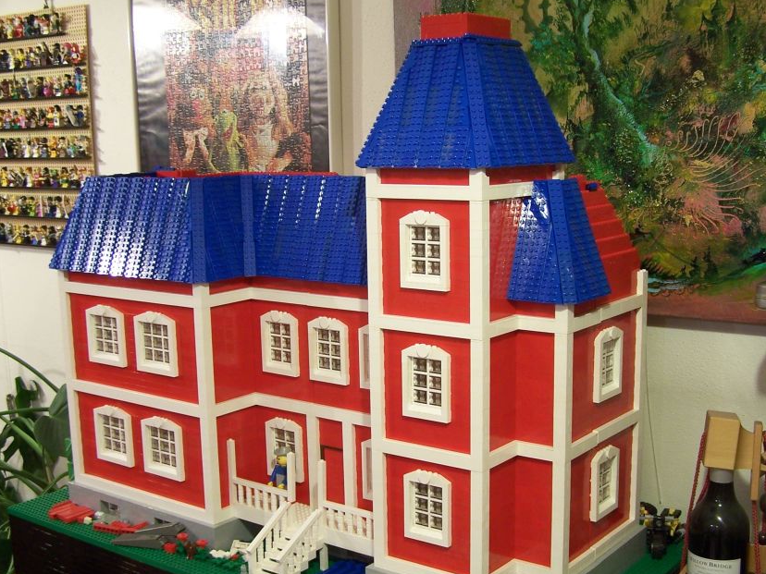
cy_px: 340
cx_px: 397
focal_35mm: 47
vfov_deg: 30.8
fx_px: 1040
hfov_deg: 40.4
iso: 80
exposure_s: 1/3
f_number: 2.8
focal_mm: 6.3
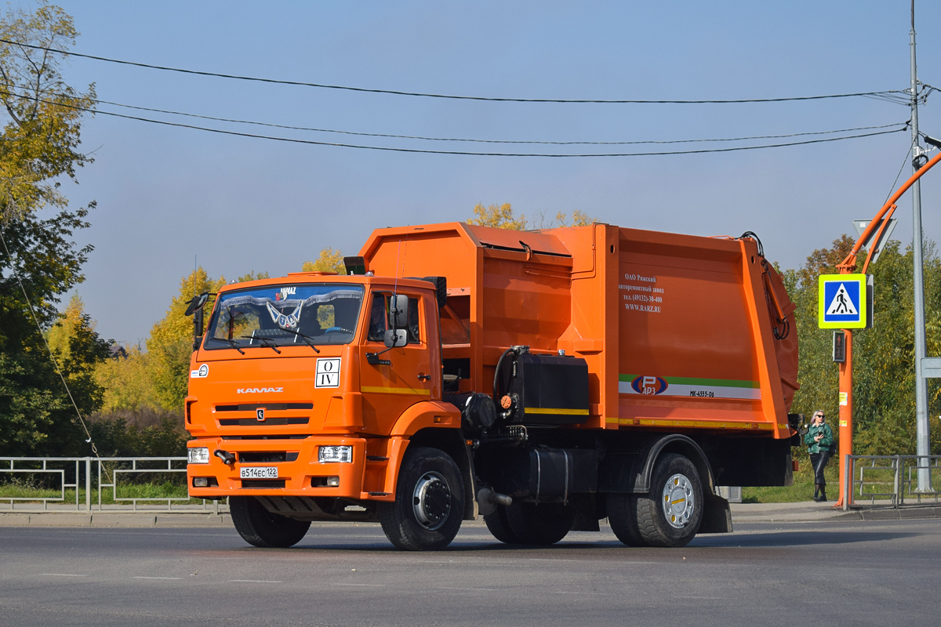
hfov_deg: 24.6
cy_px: 314
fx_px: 2156
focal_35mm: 82
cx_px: 470
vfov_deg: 16.6
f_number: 6.3
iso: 100
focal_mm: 55
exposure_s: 1/800
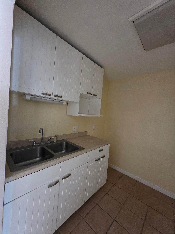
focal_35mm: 13
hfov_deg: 89.9
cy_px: 117
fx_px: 88
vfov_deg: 106.2
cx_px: 88
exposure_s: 1/60
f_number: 1.9
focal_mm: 2.2
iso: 1000
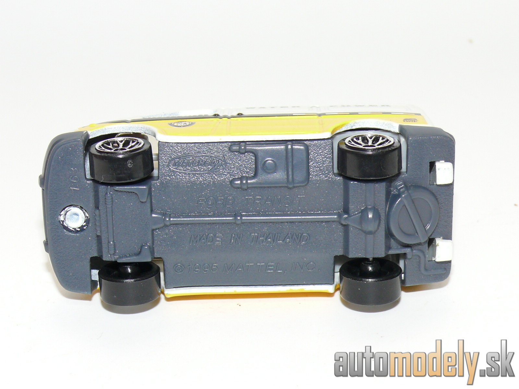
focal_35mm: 97
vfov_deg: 15.2
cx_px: 260
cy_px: 194
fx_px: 1454
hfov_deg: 20.2
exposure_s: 1/30
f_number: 4
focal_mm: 13
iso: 100
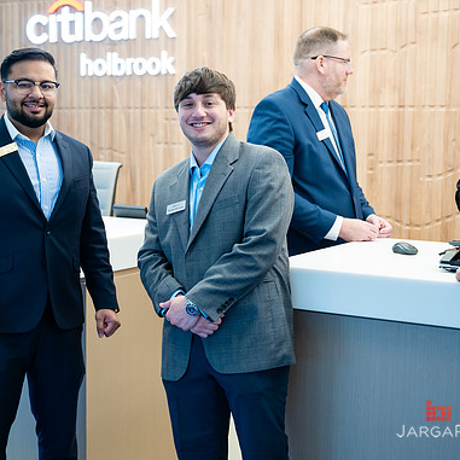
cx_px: 162
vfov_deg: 26.5
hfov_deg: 26.4
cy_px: 231
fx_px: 977
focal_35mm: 65
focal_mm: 50
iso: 1000
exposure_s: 1/200
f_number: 3.2
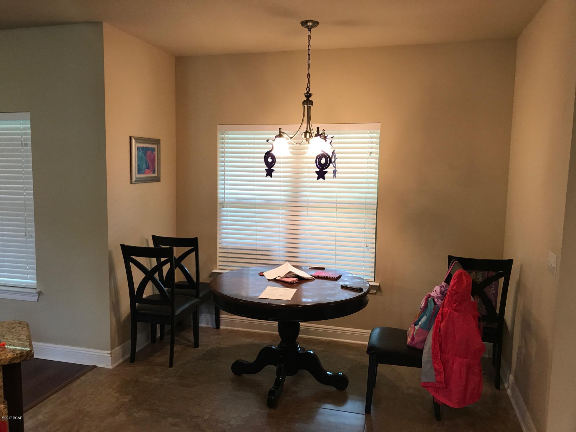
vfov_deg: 49.7
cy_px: 216
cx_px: 288
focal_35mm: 28
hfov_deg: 63.4
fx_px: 466
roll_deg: -0.9
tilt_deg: -5.9
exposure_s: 1/15
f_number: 1.8
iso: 50
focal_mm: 3.99
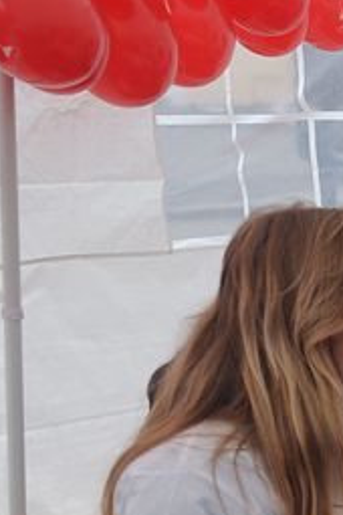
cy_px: 534
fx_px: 1572
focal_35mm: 110
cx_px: 787
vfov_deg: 18.1
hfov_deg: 10.8
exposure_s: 1/160
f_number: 6.3
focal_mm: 22
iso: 200
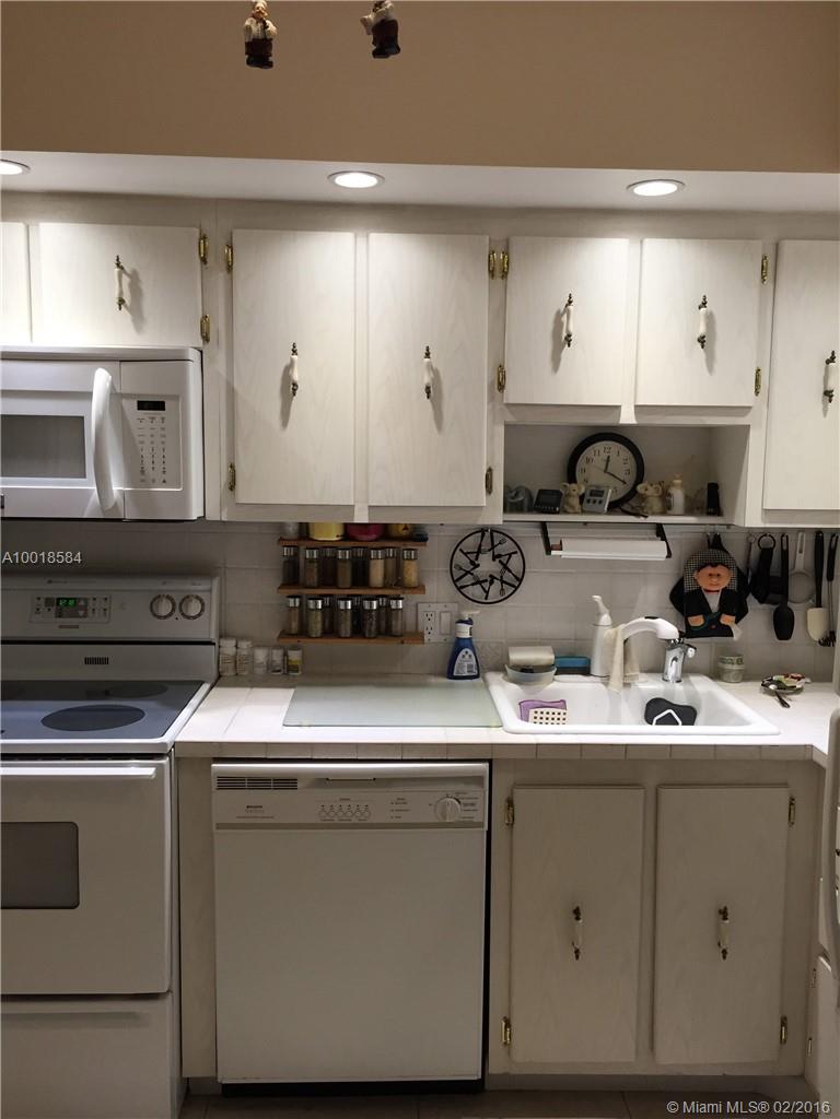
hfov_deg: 48.2
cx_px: 420
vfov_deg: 61.7
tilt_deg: -5.8
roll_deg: +0.6
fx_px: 938
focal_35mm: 29
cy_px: 560
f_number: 2.2
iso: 40
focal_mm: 4.15
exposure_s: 1/30
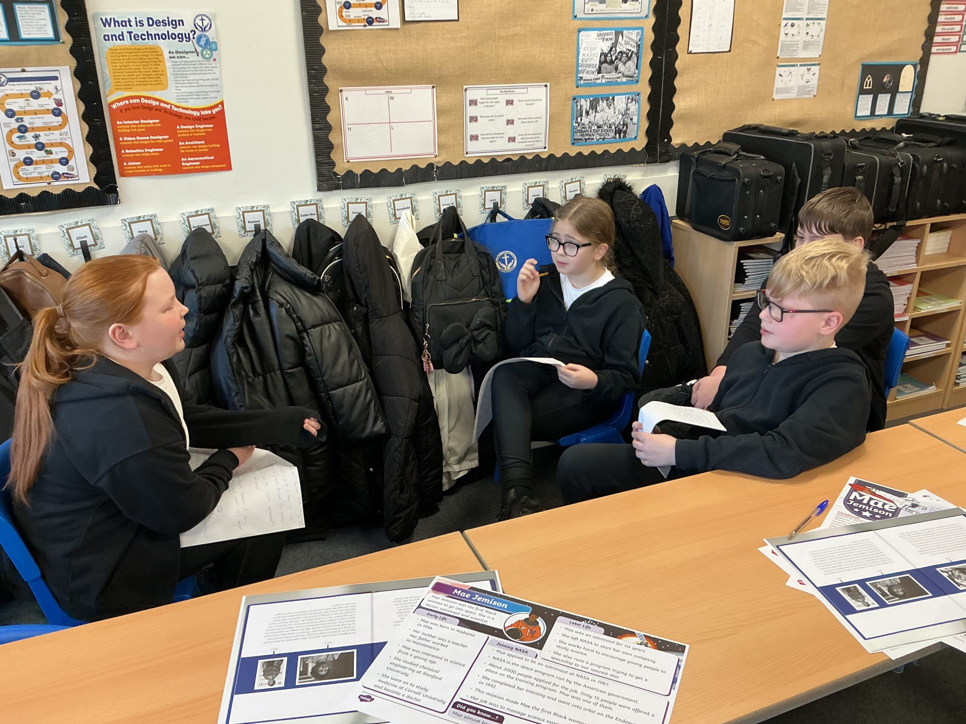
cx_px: 483
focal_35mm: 29
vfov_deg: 48.2
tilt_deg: -24.1
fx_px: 809
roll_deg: +0.8
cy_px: 362
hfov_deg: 61.7
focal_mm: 3
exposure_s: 1/60
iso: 100
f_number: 1.8
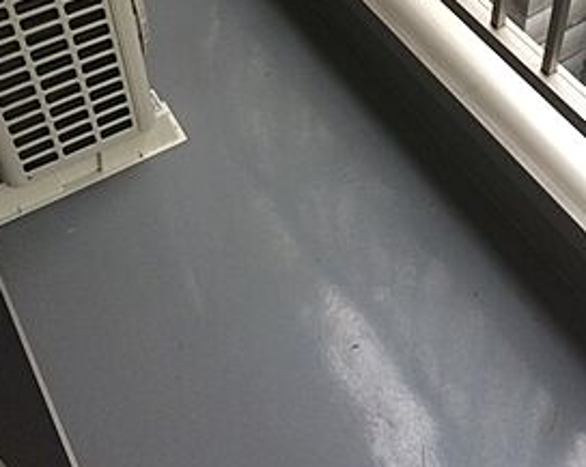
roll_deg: +1.3
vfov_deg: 28.2
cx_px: 355
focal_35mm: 50
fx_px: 866
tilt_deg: -44.1
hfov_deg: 37.2
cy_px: -9
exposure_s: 1/33
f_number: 2.2
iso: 125
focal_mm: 4.15
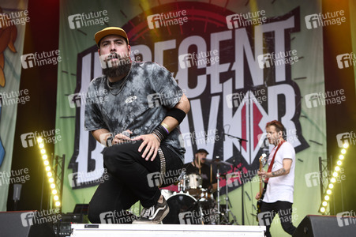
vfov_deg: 27.0
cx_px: 178
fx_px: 494
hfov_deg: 39.6
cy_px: 118
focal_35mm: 50
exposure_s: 1/800
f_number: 3.5
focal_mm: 50
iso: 800
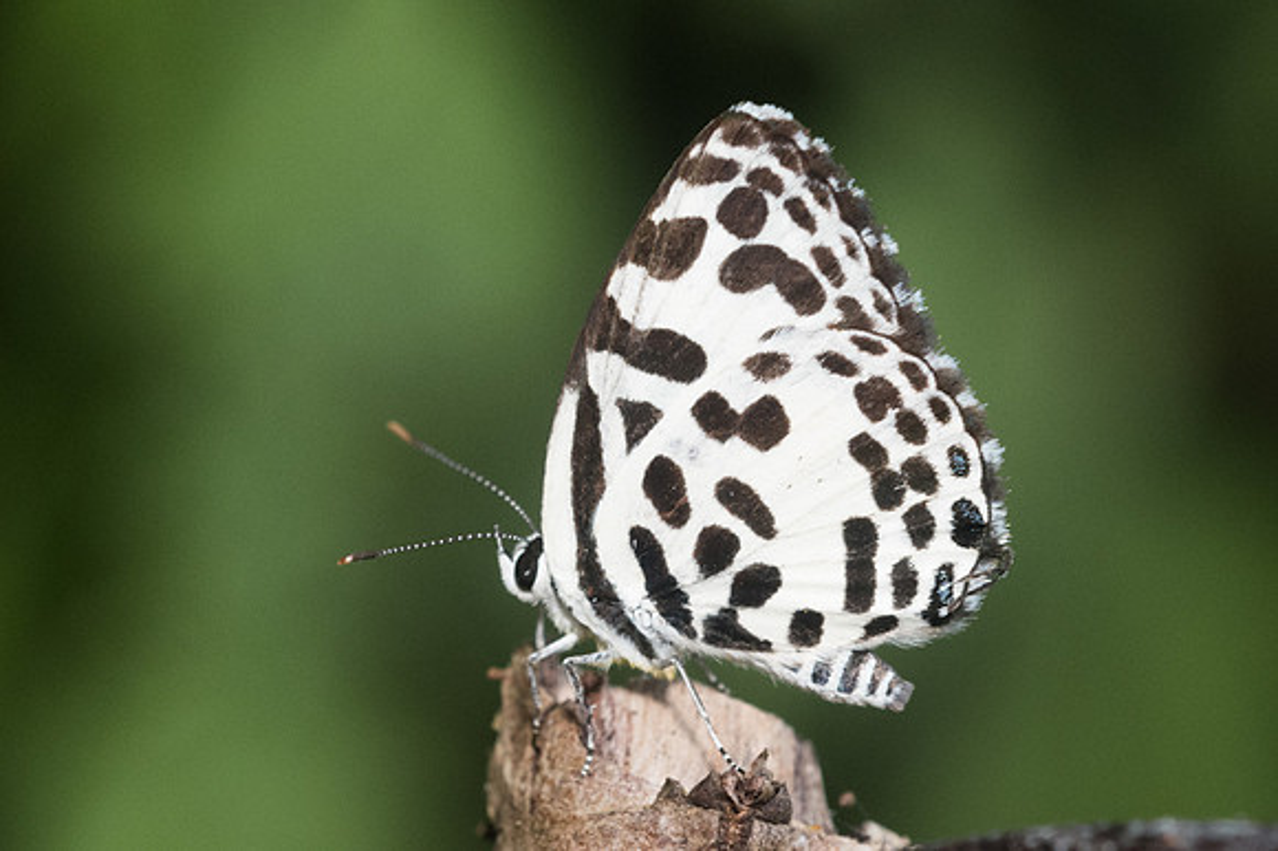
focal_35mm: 332
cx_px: 639
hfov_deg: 6.2
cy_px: 355
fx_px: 11796
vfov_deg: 4.1
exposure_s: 1/250
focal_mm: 150
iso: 1000
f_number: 14
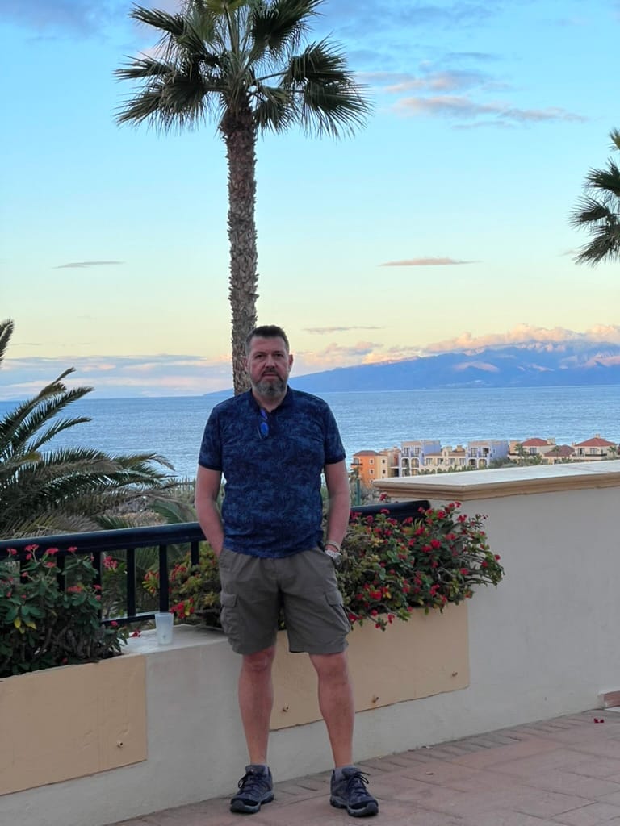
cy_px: 413
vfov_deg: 30.3
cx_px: 310
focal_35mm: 64
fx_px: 1528
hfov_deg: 22.9
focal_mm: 7.5
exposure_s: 1/246
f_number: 2.2
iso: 20
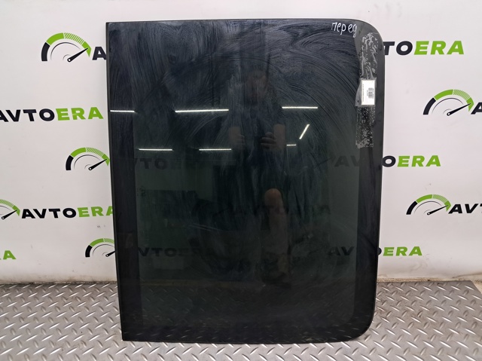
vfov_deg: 51.3
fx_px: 376
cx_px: 241
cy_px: 180
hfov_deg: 65.4
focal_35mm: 27
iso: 125
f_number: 1.8
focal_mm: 4
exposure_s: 1/50
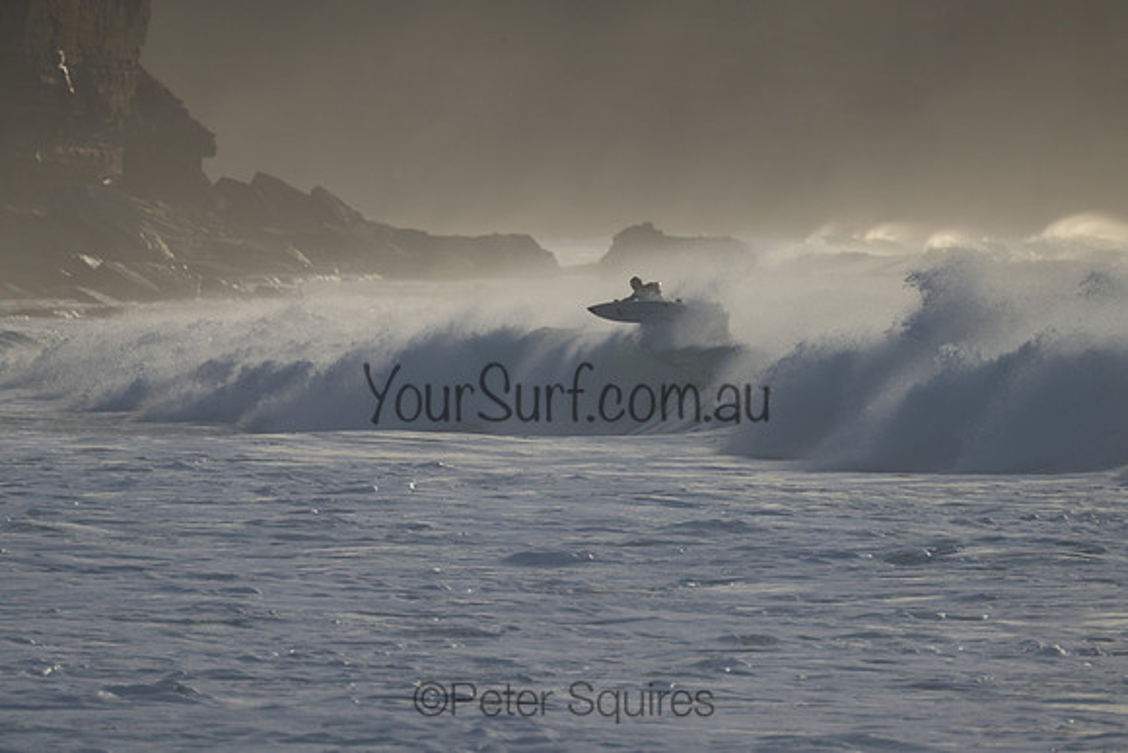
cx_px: 564
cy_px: 376
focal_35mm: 800
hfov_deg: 2.6
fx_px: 25071
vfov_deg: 1.7
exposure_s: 1/2000
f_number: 11
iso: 800
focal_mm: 800
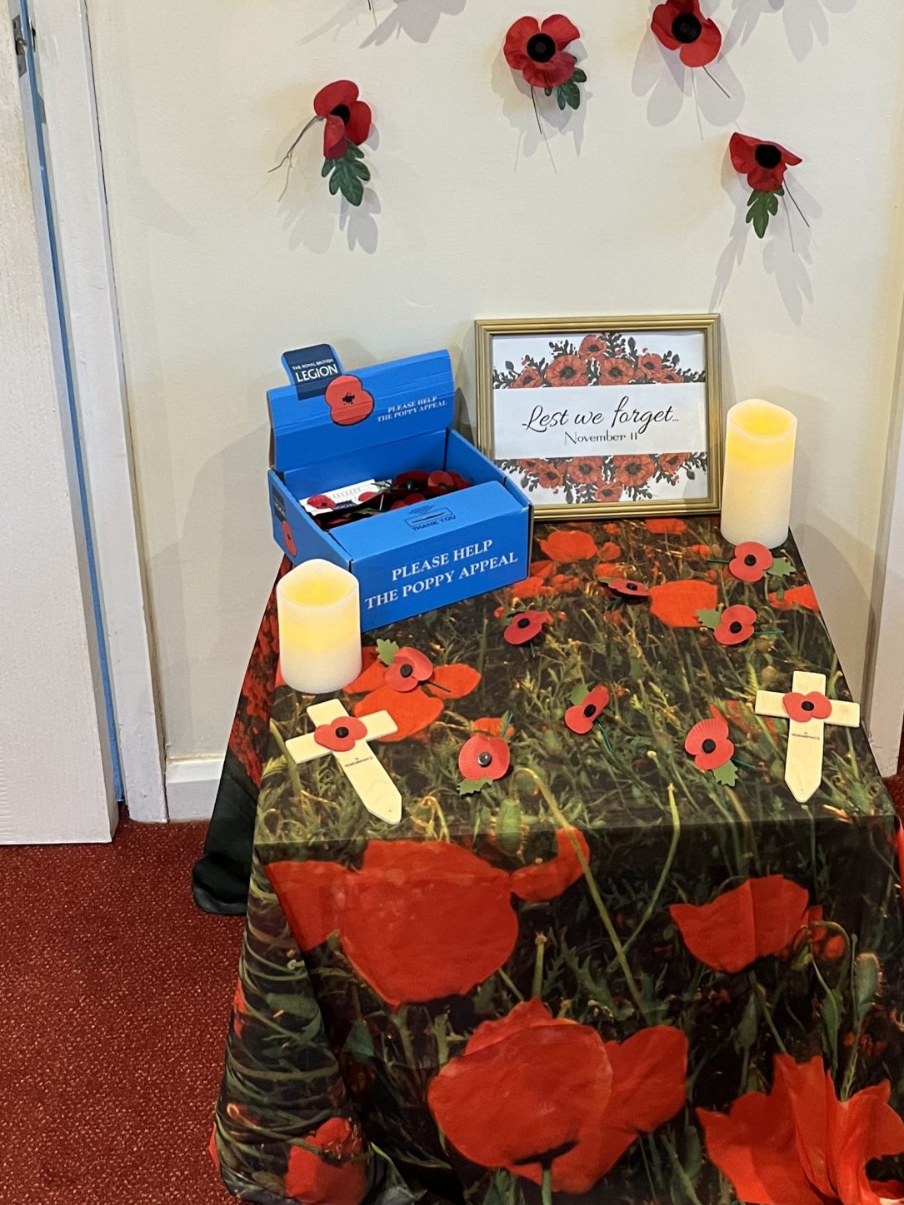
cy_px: 280
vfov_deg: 39.9
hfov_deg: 31.2
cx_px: 611
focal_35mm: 46
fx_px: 1602
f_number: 1.6
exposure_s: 1/50
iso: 160
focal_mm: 5.1
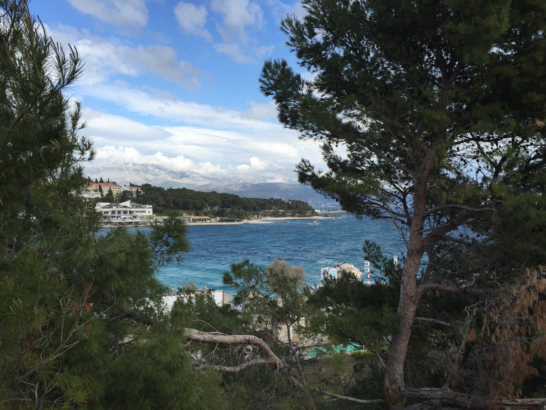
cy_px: 205
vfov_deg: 48.2
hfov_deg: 61.7
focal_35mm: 29
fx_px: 457
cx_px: 273
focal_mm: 4.15
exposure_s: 1/1522
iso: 32
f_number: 2.2
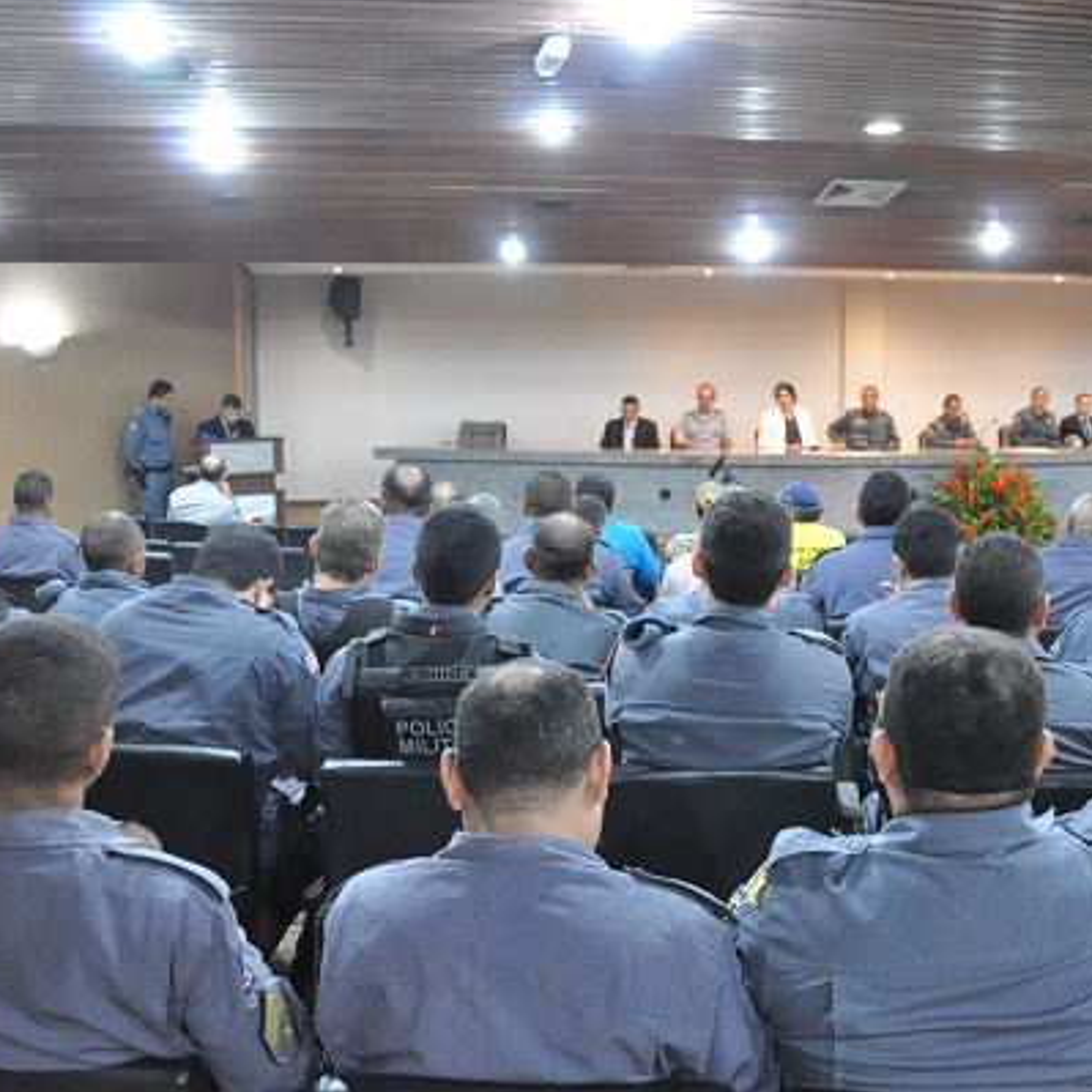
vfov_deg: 44.9
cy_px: 542
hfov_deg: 44.6
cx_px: 676
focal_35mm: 37
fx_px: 1321
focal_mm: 18
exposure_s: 1/25
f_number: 3.5
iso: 3200
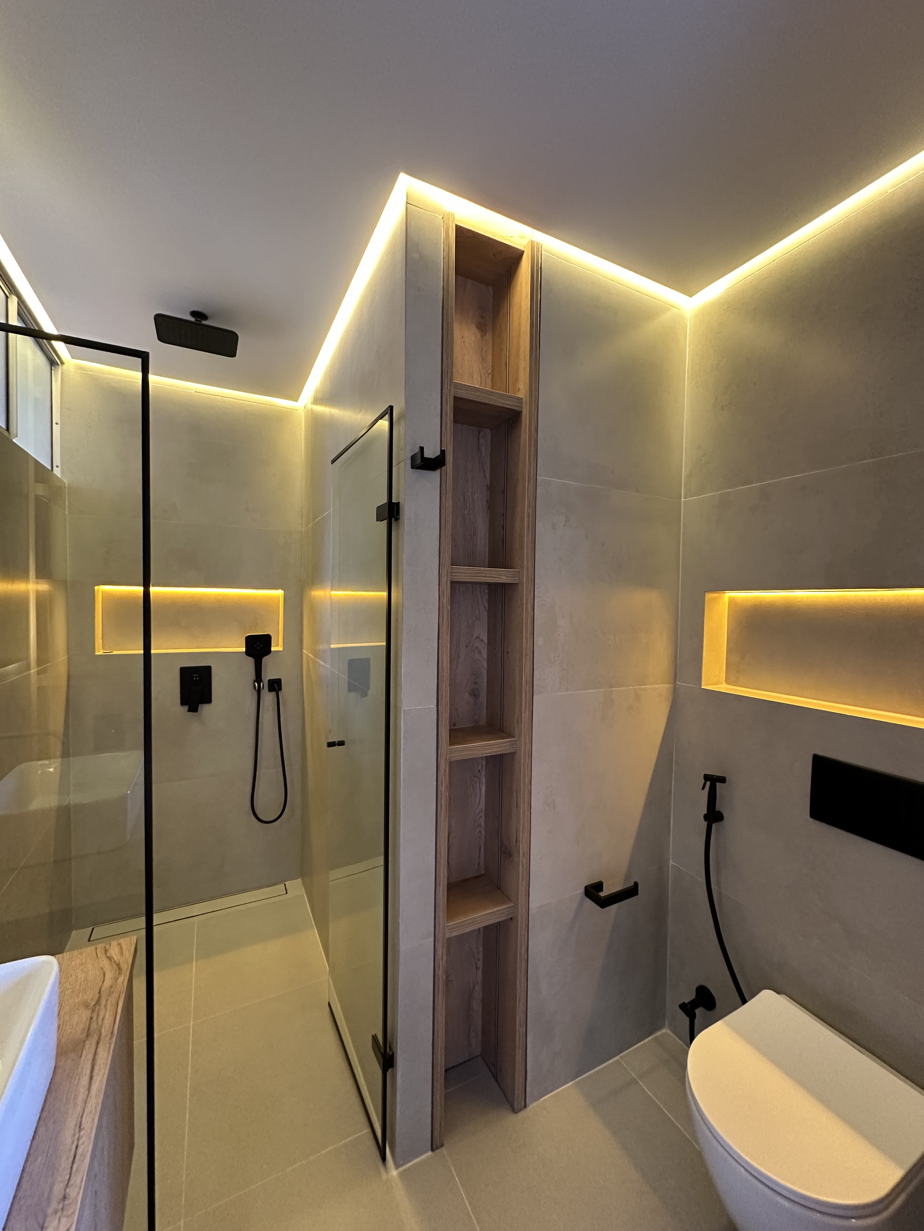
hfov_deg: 85.7
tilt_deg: -2.0
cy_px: 616
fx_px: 498
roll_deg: -1.7
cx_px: 462
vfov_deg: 102.1
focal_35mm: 14
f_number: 2.2
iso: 320
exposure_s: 1/60
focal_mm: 2.22
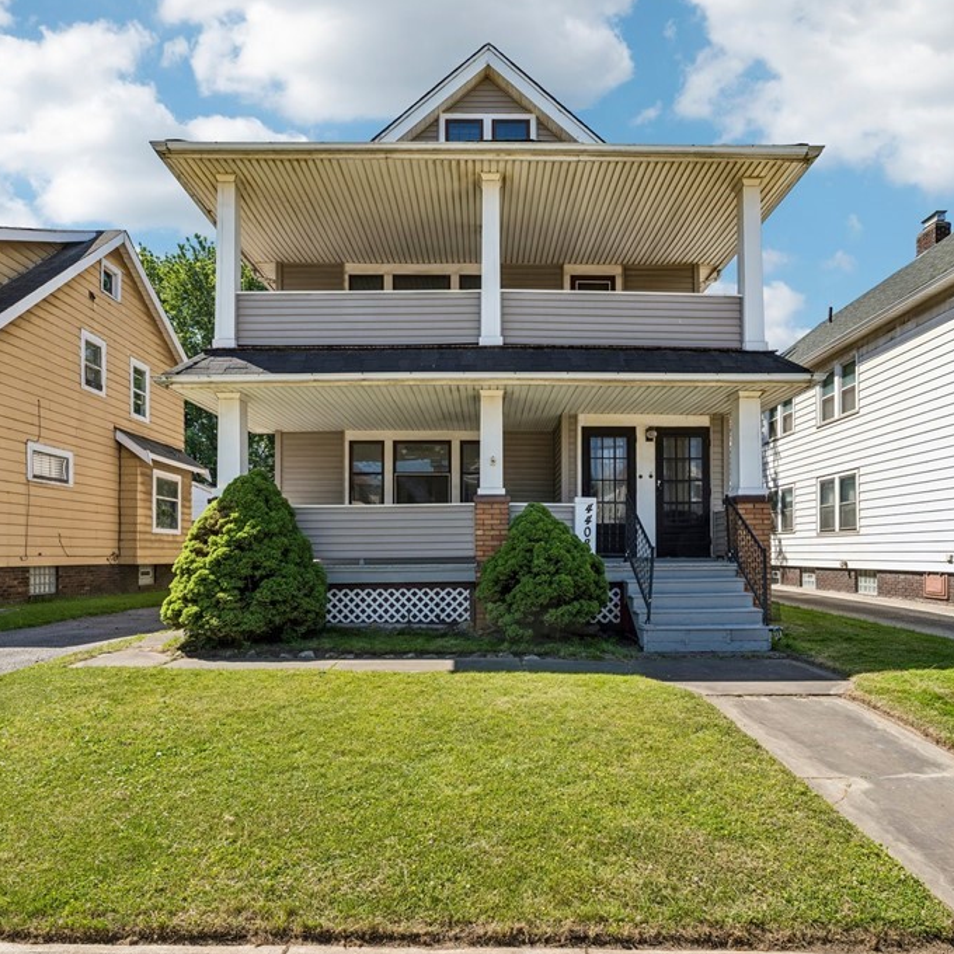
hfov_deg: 77.7
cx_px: 487
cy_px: 493
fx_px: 592
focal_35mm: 19
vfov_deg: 77.7
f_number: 8
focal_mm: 14
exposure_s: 1/320
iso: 200
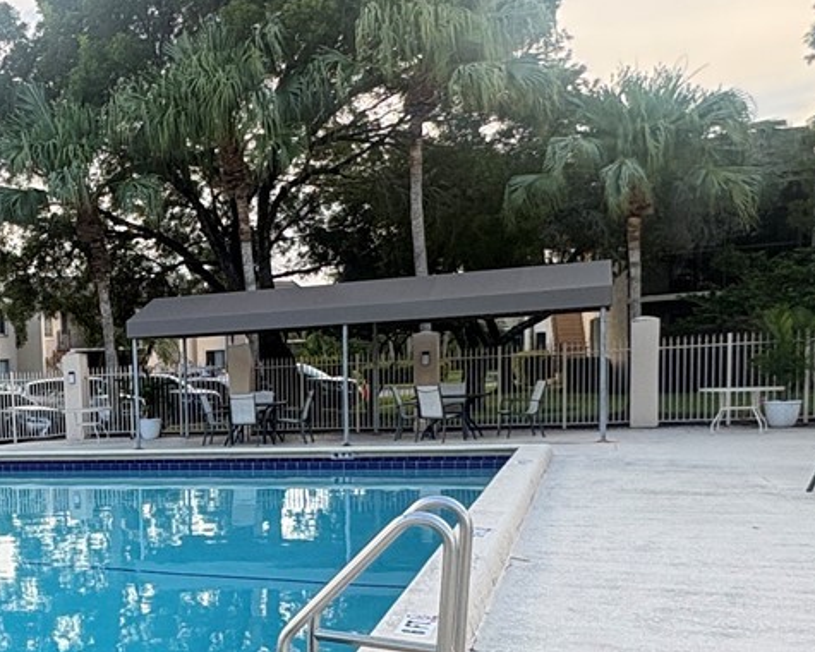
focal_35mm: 46
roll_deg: +2.9
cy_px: 501
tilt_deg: -6.8
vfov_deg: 32.1
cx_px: -38
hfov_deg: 35.6
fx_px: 1110
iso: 64
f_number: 2.2
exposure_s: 1/115
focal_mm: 2.22
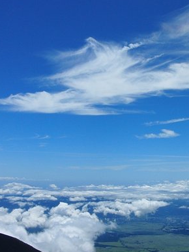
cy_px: 109
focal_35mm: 49
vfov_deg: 38.9
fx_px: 357
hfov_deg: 29.6
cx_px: 107
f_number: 8.5
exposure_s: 1/640
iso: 100
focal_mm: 6.42
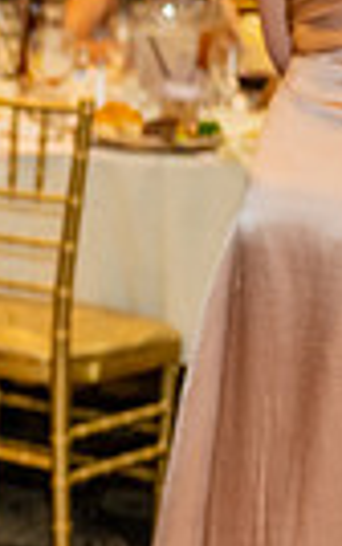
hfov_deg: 7.1
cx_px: -635
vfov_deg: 12.5
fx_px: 2500
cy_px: 238
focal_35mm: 168
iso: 2500
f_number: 2.8
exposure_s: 1/200
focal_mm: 38
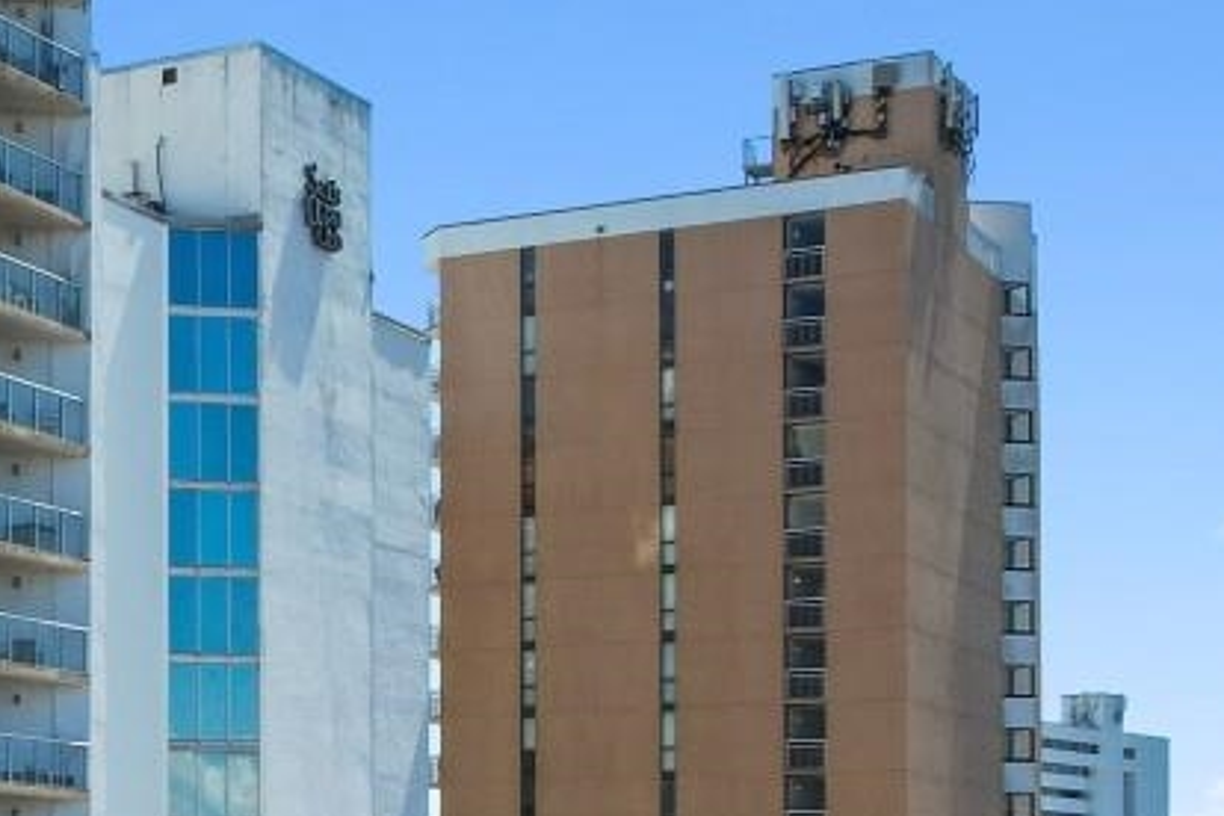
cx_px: -361
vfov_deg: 15.4
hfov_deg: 21.4
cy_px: 919
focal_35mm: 86
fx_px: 2924
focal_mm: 8.38
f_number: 2.8
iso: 110
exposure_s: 1/350
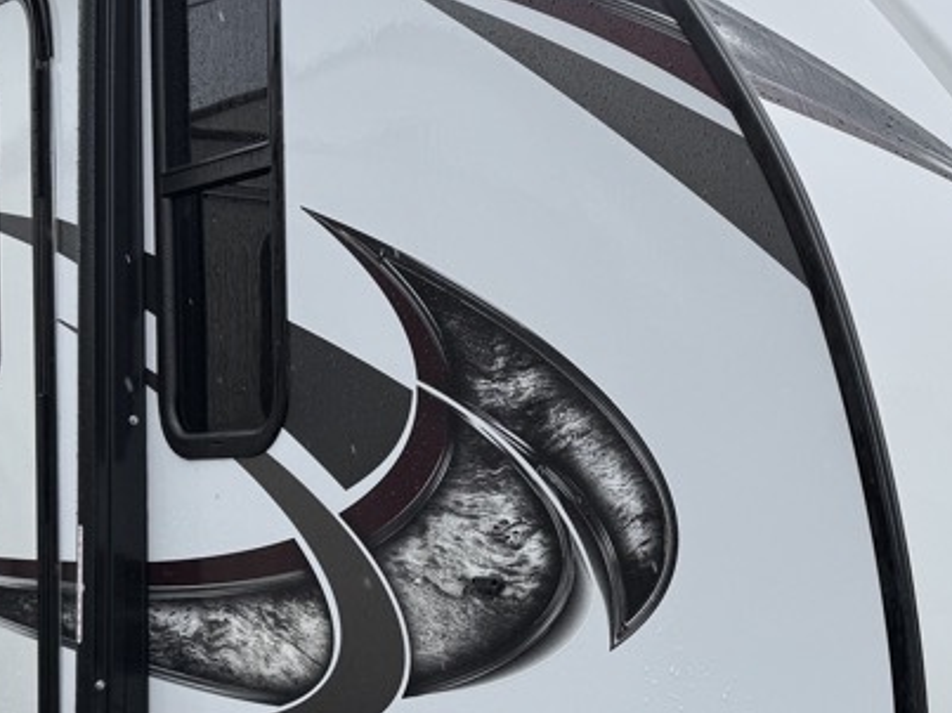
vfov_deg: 23.8
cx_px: 607
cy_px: 524
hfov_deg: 31.5
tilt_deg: -0.1
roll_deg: +0.2
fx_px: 1677
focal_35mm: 61
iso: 80
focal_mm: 6.76
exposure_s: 1/1122
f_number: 1.78
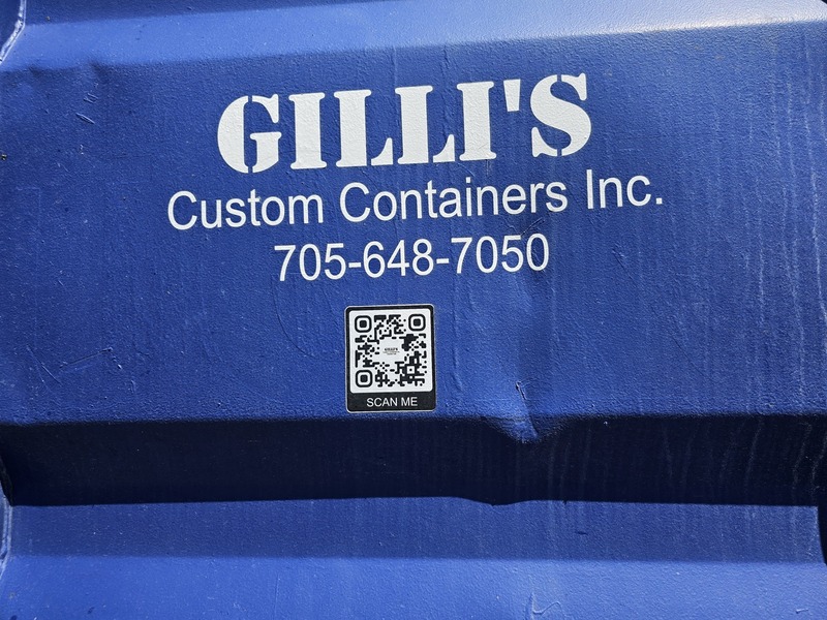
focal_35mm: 23
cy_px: 310
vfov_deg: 58.9
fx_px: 549
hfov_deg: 73.9
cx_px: 414
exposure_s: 1/707
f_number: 1.7
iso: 10
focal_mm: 6.3
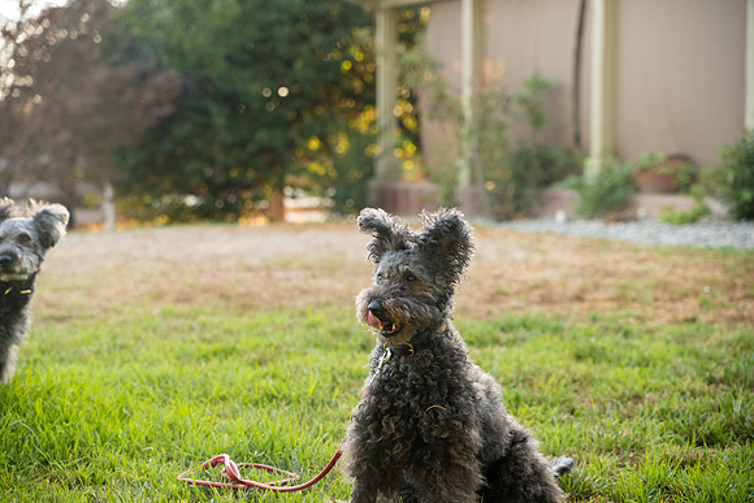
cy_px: 252
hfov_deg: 27.0
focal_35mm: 75
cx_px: 377
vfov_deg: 18.2
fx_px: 1571
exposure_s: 1/320
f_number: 4
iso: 800
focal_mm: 75
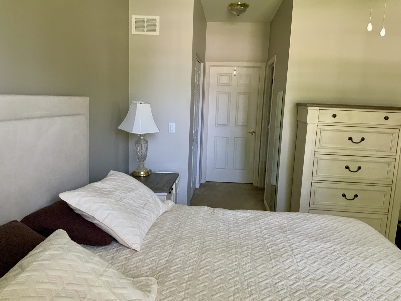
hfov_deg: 61.7
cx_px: 200
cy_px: 150
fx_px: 336
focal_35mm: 29
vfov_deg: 48.2
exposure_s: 1/60
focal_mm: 3
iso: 250
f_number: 1.8
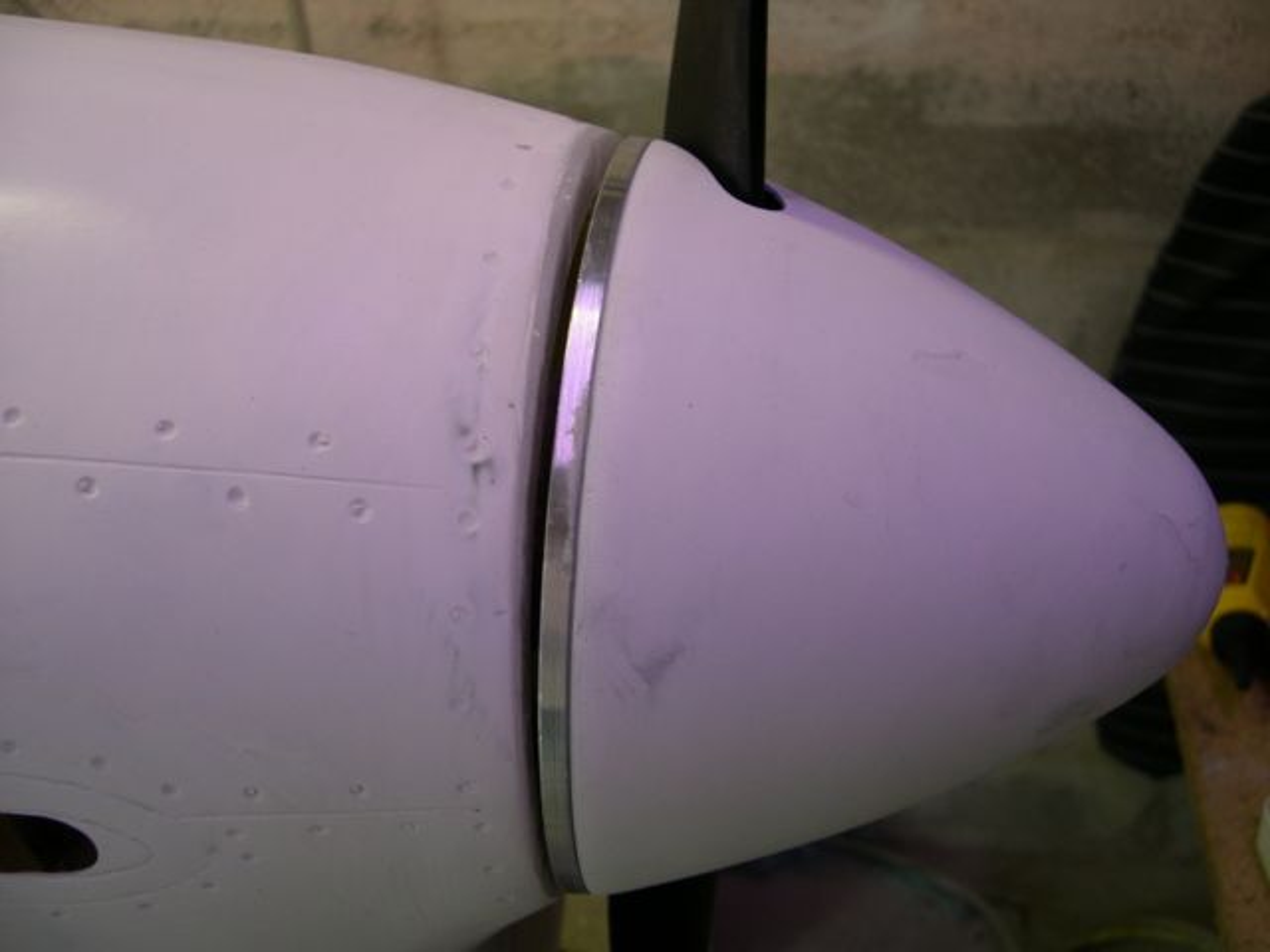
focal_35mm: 38
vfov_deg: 37.7
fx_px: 1394
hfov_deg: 49.0
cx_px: 635
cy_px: 476
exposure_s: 1/31.8
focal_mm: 8
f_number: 2.8
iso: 149
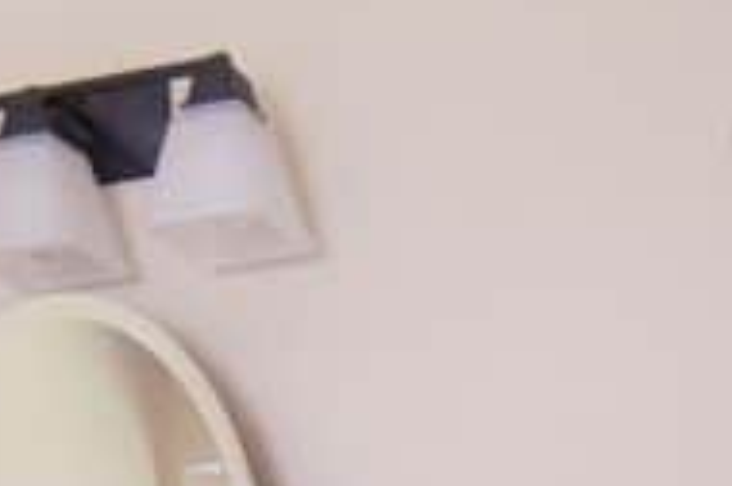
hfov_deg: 20.7
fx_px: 1969
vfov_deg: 11.6
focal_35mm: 97
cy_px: 1171
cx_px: 616
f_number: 8
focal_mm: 12
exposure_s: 1
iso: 100
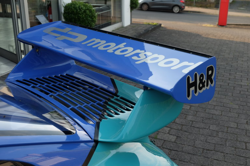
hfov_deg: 45.4
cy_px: 83
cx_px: 125
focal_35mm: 43
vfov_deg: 31.2
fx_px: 299
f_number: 3.6
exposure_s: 1/150
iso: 200
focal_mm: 28.9
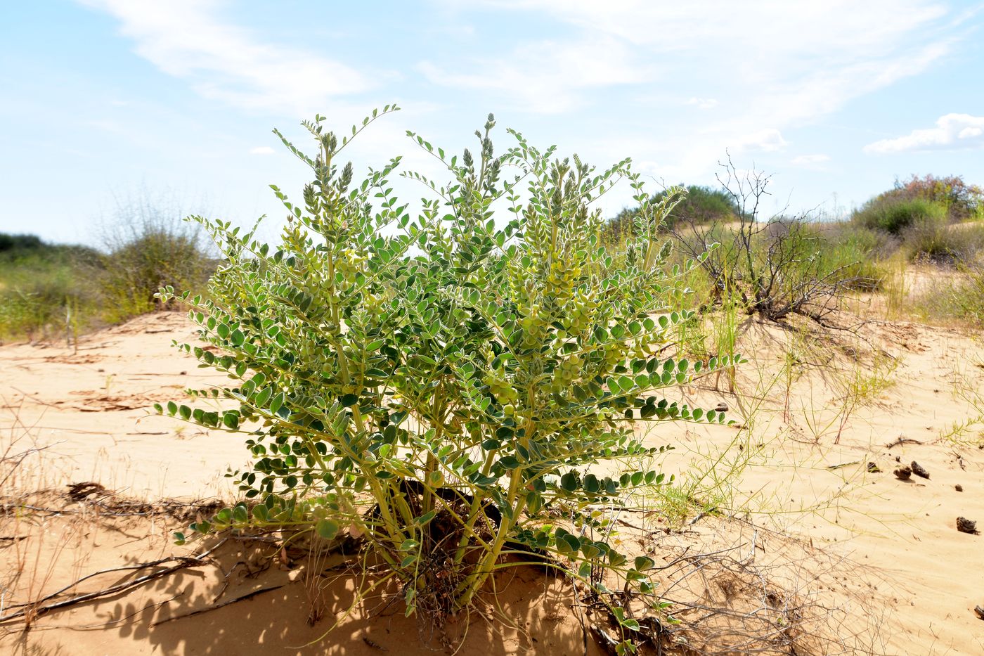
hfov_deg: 53.1
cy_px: 328
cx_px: 492
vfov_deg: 36.9
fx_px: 984
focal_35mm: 36
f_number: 10
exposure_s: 1/160
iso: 100
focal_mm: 24
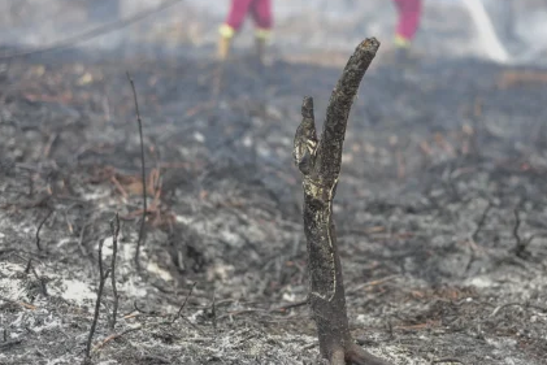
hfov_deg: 27.6
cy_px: 122
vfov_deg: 18.6
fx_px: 1110
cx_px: 327
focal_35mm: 73
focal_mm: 50
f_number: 2.5
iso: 200
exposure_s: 1/1250
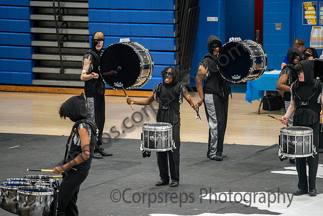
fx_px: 1795
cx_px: 162
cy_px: 108
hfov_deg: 10.3
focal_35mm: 200
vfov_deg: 6.9
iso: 5600
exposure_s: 1/500
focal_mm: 200
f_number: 4
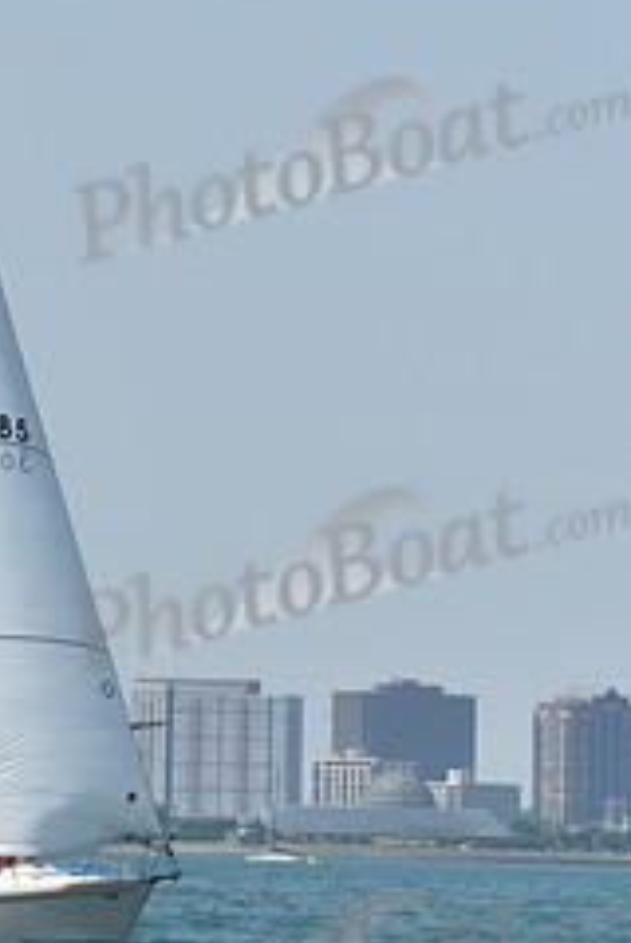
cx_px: -128
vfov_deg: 4.2
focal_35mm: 485
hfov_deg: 2.8
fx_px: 12714
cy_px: 422
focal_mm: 200
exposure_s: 1/1600
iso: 250
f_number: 7.1
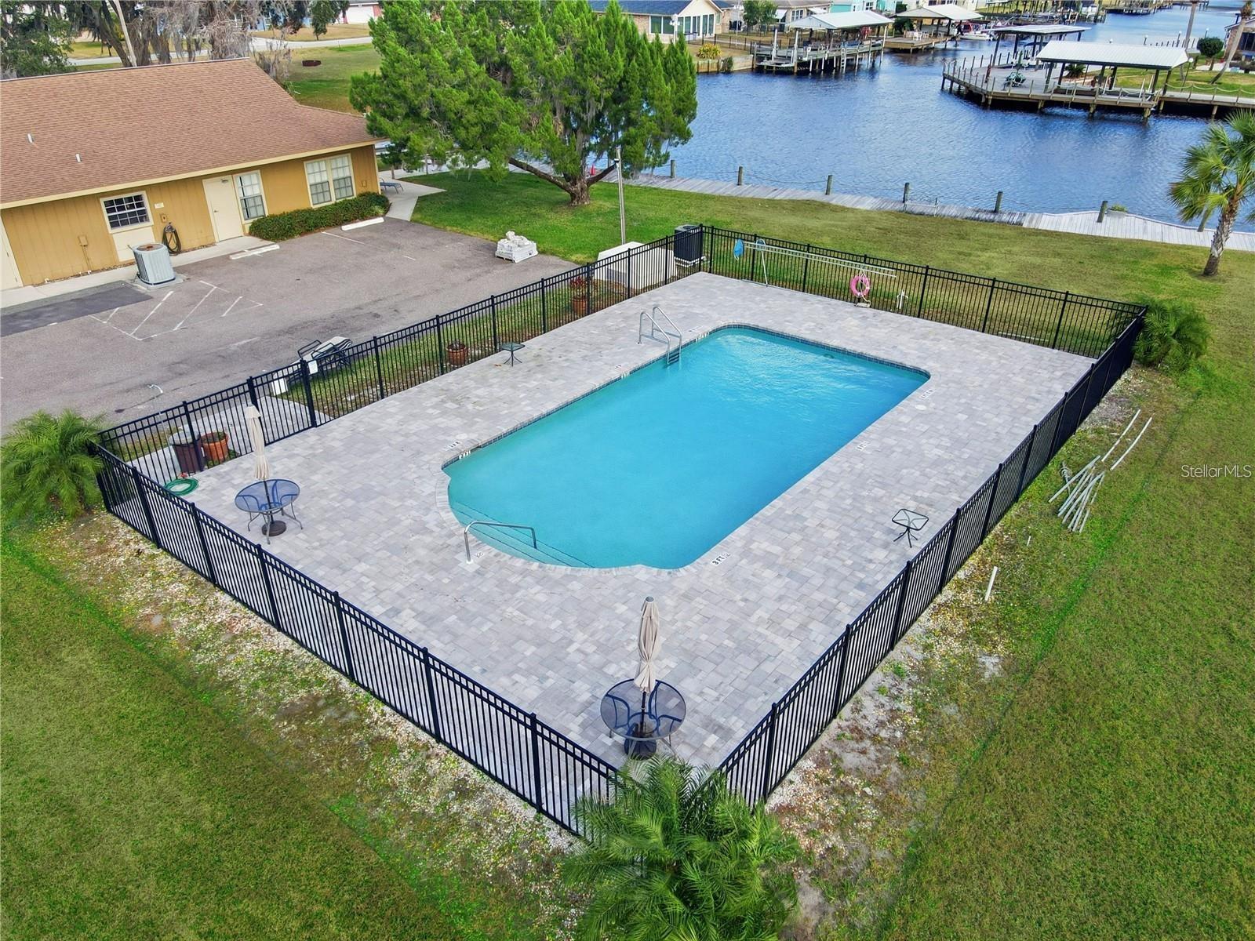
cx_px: 628
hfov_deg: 71.6
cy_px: 470
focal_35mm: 24
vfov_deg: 56.8
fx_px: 870
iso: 100
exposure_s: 1/500
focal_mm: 4.5
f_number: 2.8
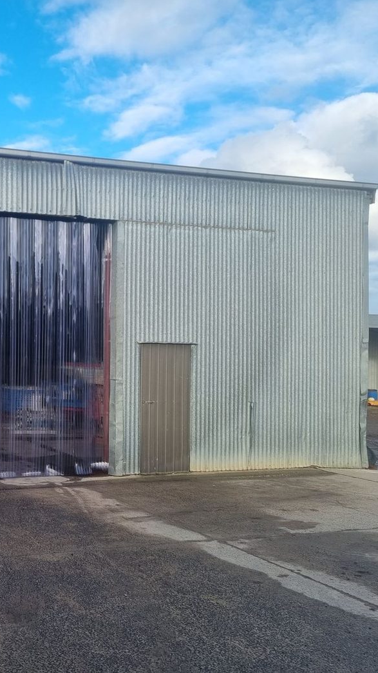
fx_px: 677
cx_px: 19
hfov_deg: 29.5
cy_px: 336
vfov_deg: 52.8
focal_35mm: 38
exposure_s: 1/1208
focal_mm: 5.4
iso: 50
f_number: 1.8
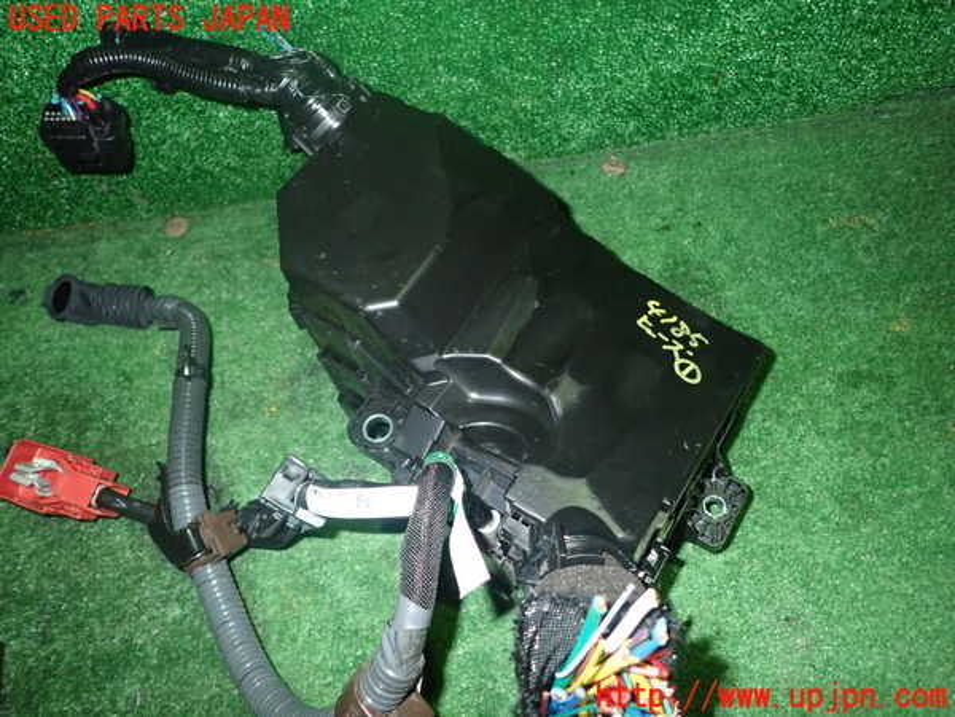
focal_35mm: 25
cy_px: 358
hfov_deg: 69.4
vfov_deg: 54.9
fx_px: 690
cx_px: 478
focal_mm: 4.5
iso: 800
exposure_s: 1/30
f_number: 5.6
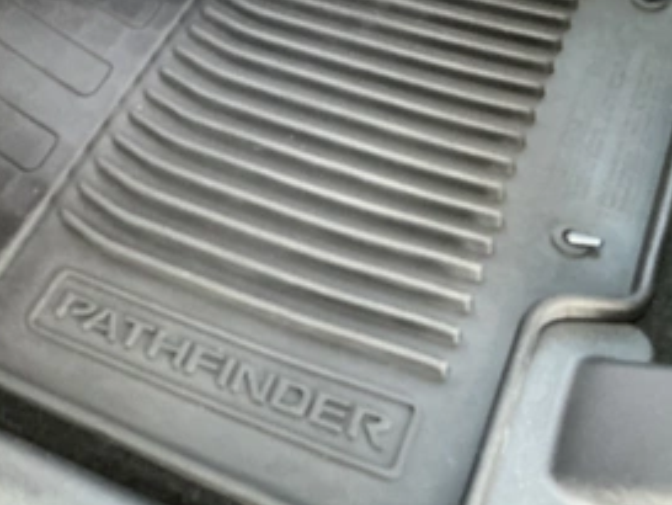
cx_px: 261
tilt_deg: -59.0
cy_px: 222
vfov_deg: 35.1
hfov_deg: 45.4
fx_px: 796
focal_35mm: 41
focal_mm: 3
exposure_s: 1/42
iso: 320
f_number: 1.8
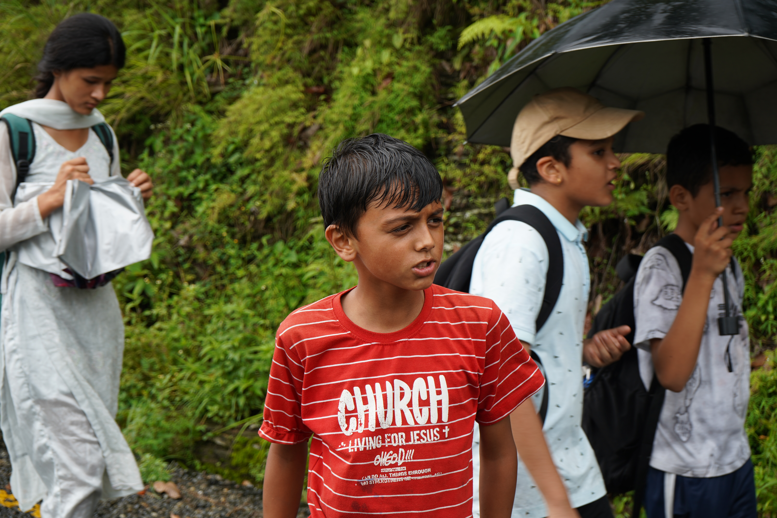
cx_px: 388
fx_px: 1360
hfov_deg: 31.9
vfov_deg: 21.6
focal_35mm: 63
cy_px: 259
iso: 100
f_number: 7.1
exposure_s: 1/160
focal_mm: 63
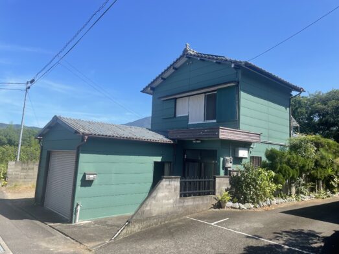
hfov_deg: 67.3
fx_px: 255
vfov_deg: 53.0
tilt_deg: +6.8
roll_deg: -2.7
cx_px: 170
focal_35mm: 26
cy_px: 127
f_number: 1.6
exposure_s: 1/1825
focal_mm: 4.2
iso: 32
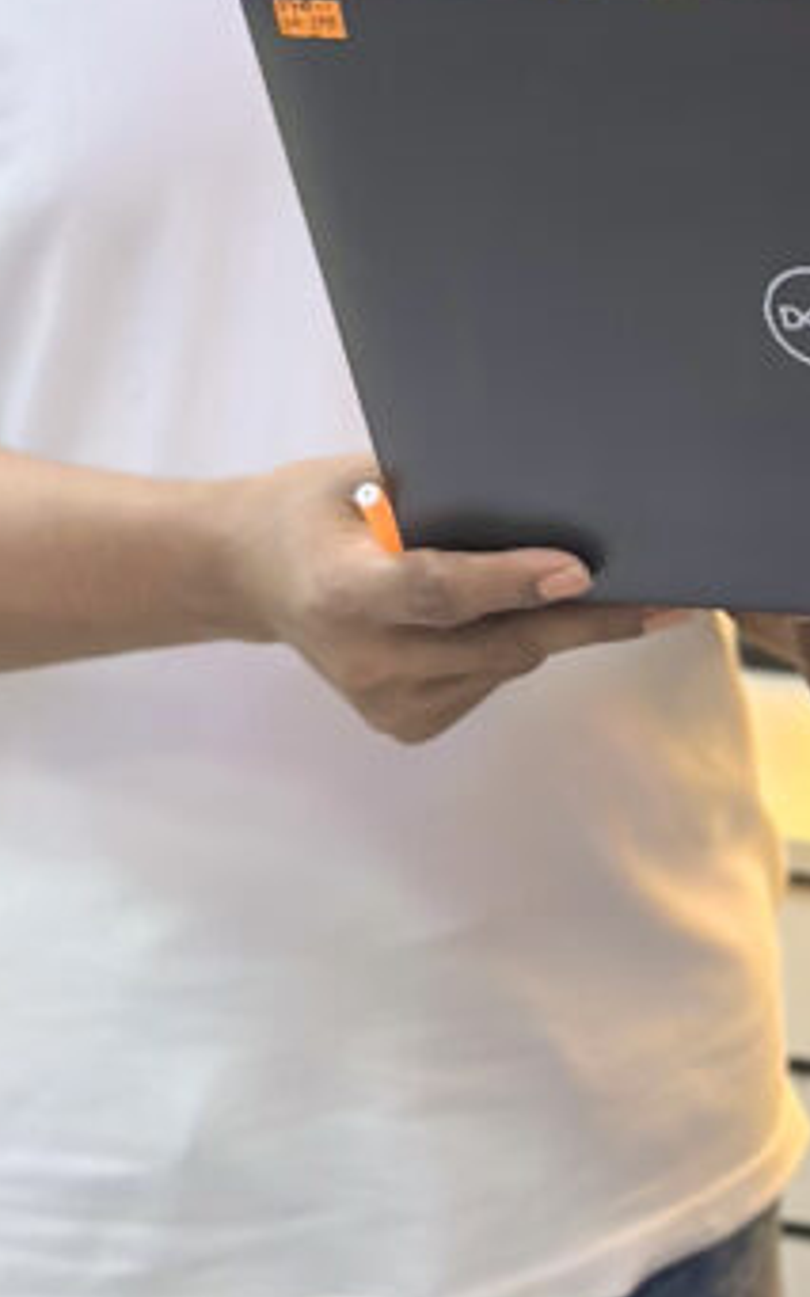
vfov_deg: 13.1
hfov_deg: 8.4
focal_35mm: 153
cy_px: -513
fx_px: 5406
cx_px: 1217
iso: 125
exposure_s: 1/100
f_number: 1.78
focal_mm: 6.86
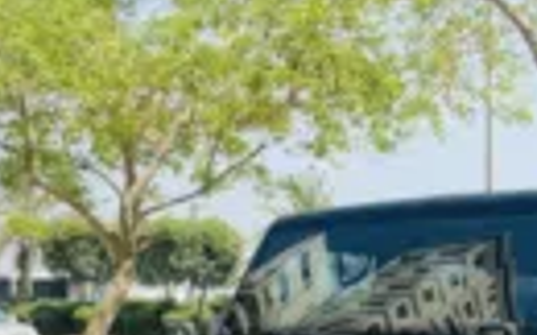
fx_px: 1243
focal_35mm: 85
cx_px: 359
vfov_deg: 15.1
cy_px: 318
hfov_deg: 24.3
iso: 50
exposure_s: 1/3003
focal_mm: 5.1
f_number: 1.6
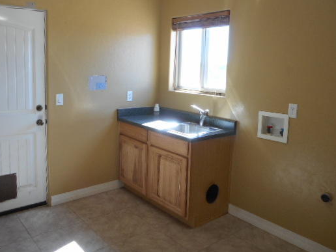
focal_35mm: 31
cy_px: 104
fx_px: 301
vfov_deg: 45.2
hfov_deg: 58.2
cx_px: 147
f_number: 3.7
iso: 110
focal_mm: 4.5
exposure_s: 1/30
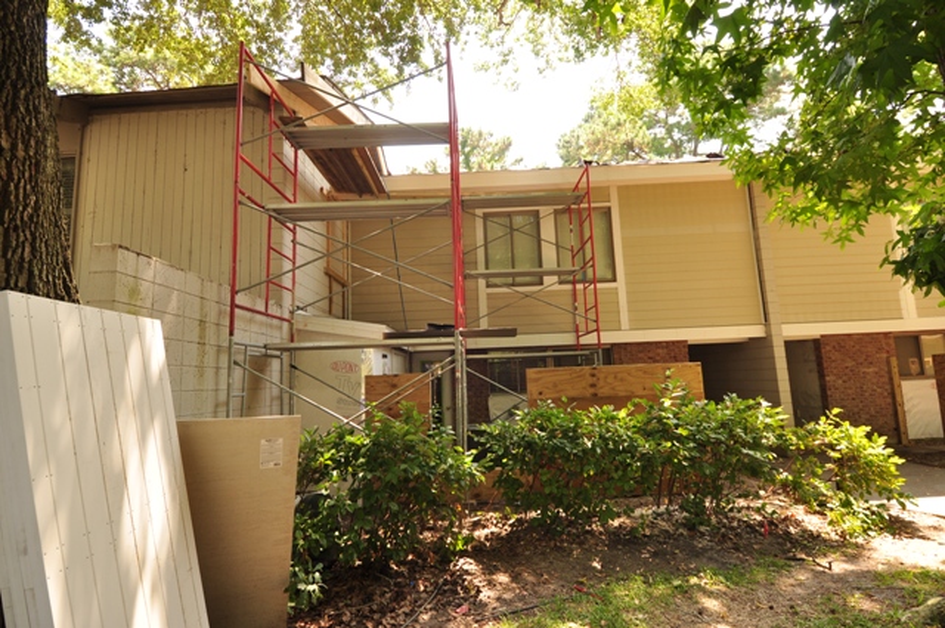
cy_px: 314
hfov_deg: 90.1
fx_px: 472
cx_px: 472
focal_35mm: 18
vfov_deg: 67.2
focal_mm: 12
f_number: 6.3
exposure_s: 1/80
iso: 200
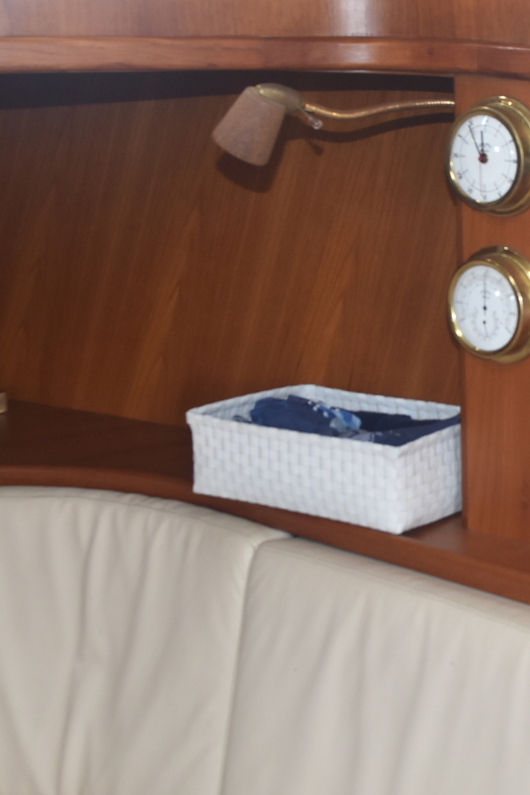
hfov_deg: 20.5
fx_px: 1435
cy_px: 318
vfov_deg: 30.9
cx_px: 480
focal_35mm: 65
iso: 800
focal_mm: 24
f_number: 5.6
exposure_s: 1/100
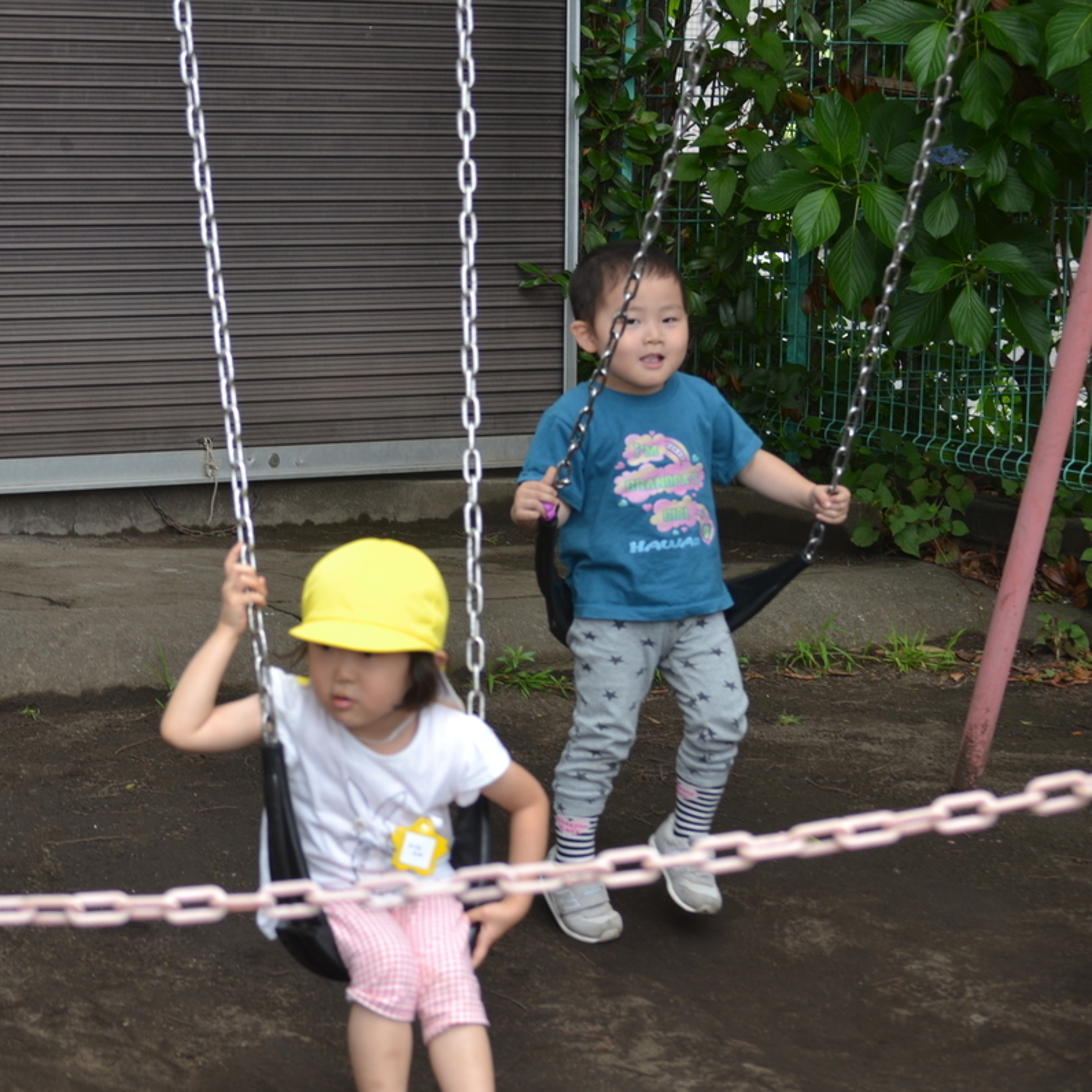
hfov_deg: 16.5
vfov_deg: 16.5
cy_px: 545
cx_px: 528
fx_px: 3770
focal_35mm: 106
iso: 100
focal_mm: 55
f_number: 5.6
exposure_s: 1/125
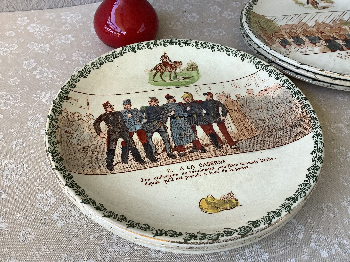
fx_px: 313
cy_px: 131
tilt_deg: -46.9
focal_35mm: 31
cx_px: 175
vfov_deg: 45.4
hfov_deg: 58.4
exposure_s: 1/100
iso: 80
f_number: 2.4
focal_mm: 3.3
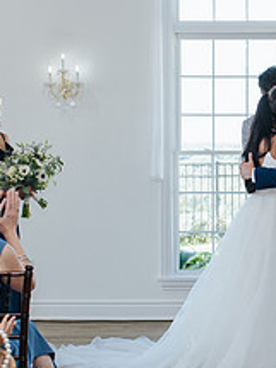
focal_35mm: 97
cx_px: 256
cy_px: 219
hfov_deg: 15.0
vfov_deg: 20.2
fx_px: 1032
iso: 250
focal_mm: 35
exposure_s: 1/200
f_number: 3.5
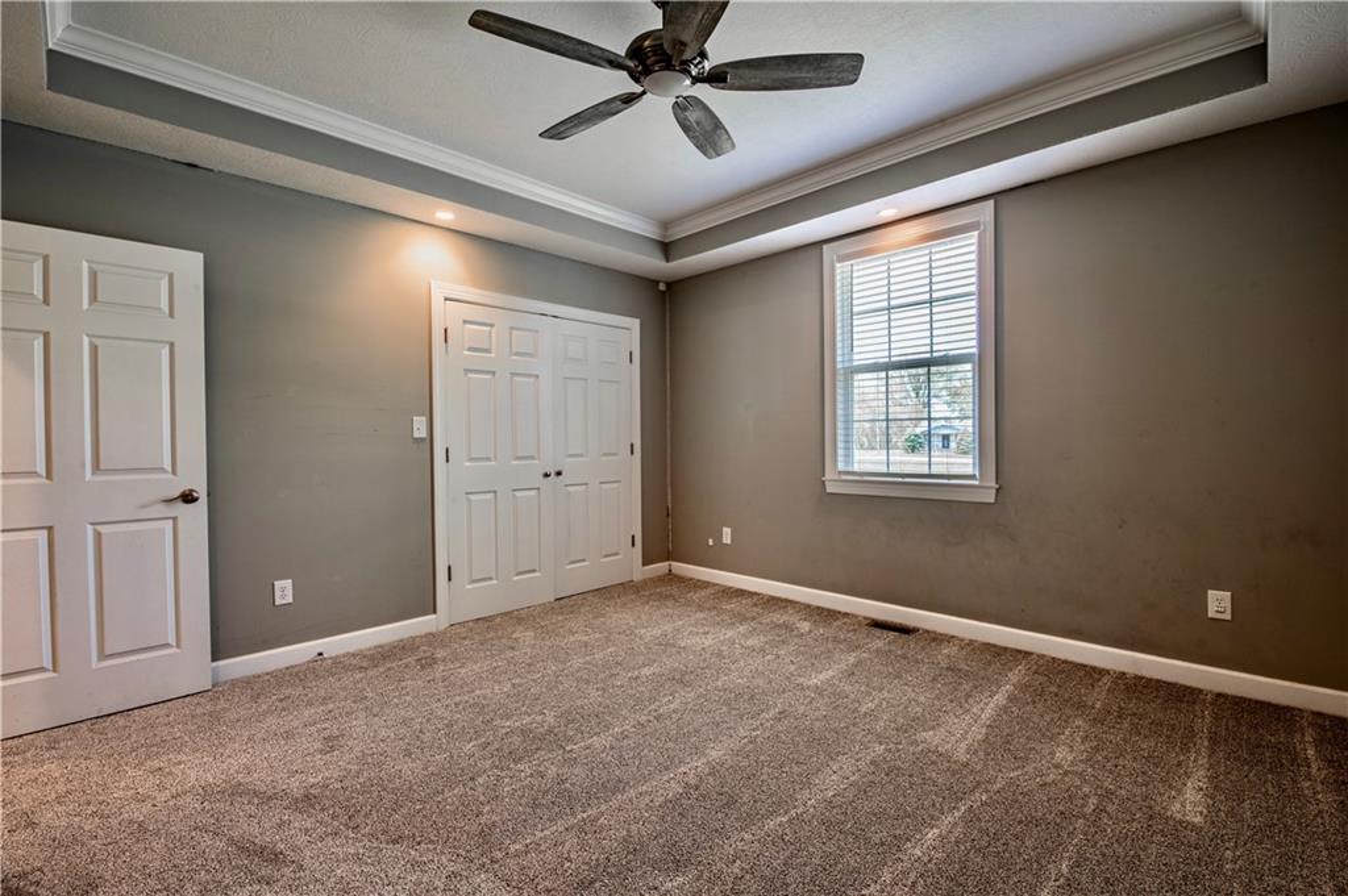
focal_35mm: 15
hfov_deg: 100.4
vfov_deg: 77.2
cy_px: 448
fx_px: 561
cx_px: 674
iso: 500
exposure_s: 1/25
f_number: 11
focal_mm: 15
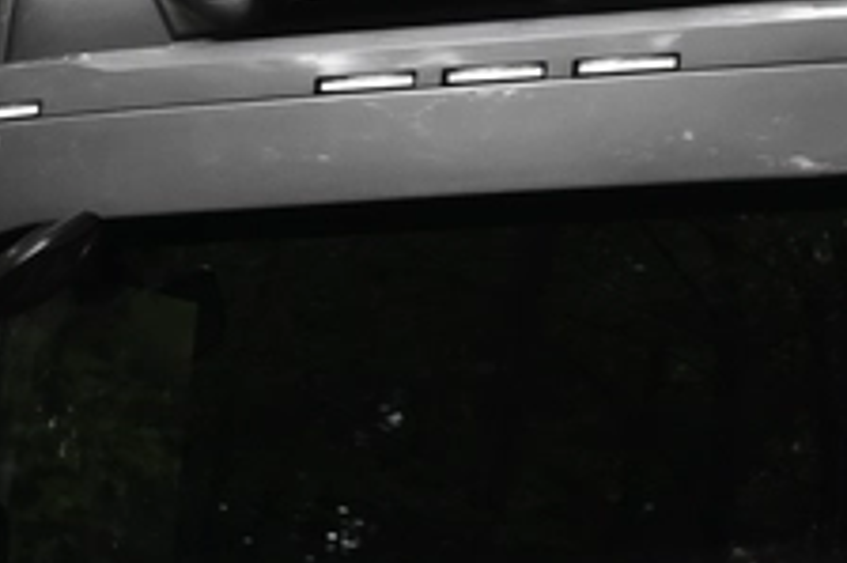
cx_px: 628
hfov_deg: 10.3
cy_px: -179
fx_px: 4702
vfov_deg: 6.8
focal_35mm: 200
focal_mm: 70
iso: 8000
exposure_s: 1/160
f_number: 2.8
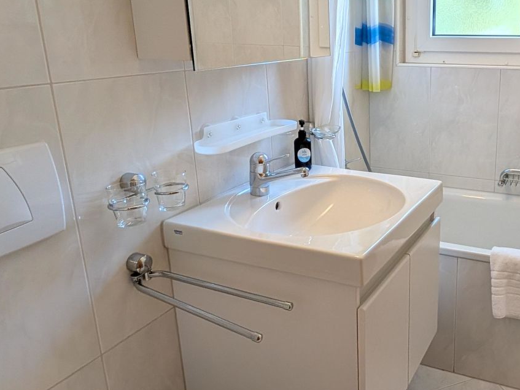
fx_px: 436
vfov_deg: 48.1
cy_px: 162
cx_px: 398
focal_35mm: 29
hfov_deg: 58.0
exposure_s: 1/104
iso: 45
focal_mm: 2.02
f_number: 1.7
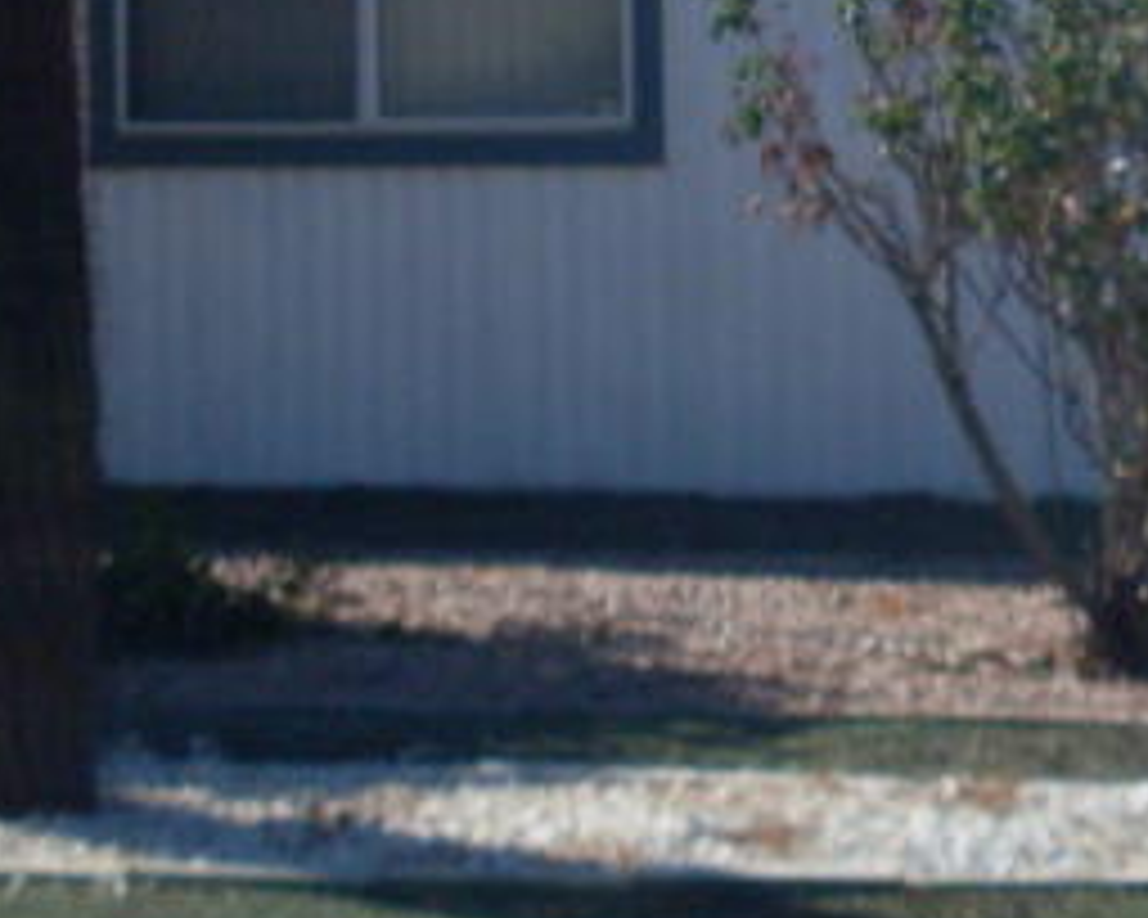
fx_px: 5062
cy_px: 9
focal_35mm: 149
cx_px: 1409
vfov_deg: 10.3
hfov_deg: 12.6
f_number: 8.4
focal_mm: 6.3
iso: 80
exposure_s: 1/350
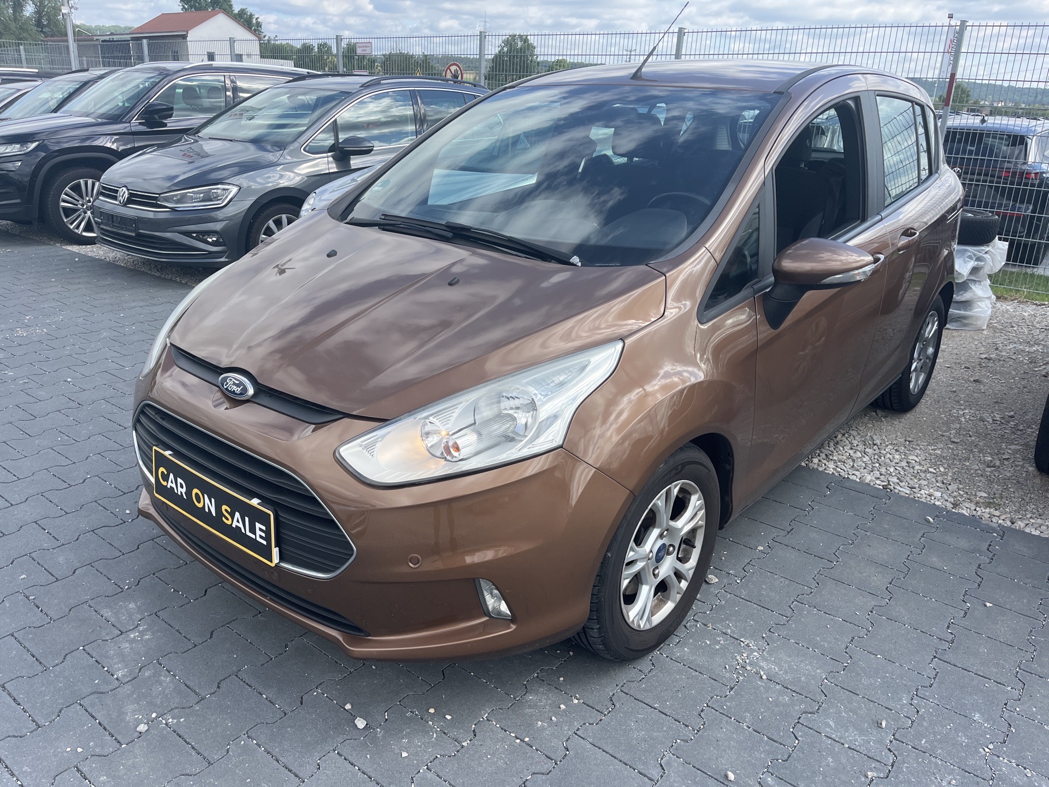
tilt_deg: -18.0
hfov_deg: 67.3
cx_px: 524
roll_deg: -1.8
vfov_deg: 53.1
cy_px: 394
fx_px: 788
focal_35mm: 26
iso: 50
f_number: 1.6
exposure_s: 1/1372
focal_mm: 5.1
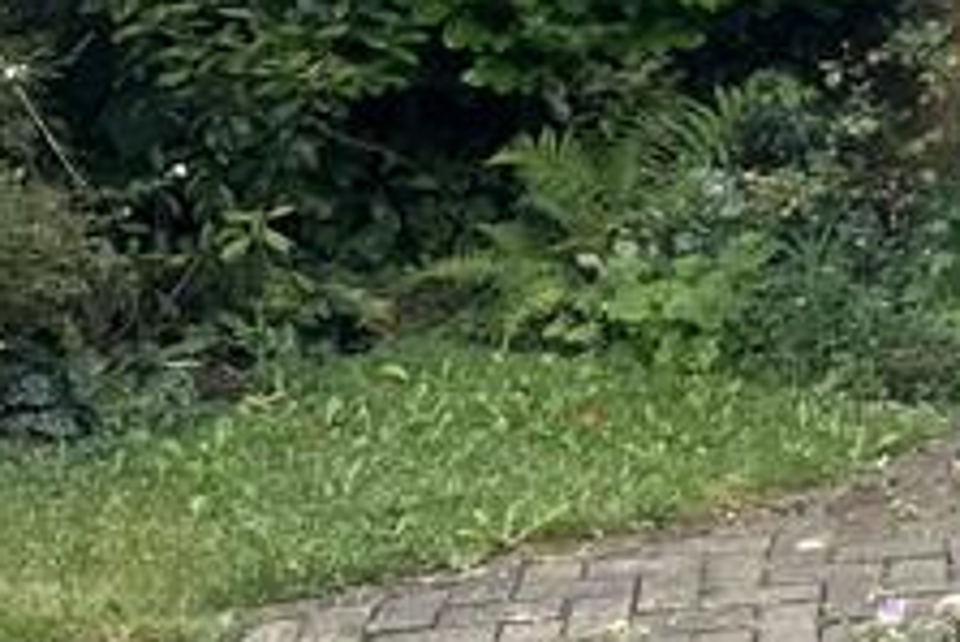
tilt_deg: -4.6
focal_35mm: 124
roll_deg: -2.3
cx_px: 1985
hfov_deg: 13.7
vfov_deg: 10.8
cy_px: -159
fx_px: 3309
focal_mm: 5.7
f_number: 1.5
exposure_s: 1/533
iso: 50
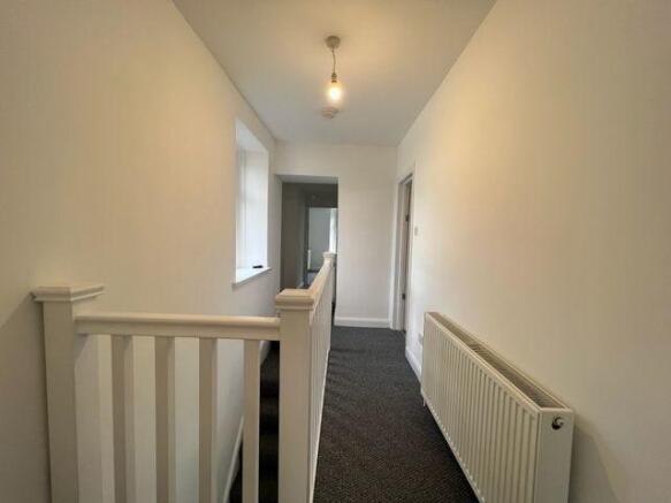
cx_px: 336
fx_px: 252
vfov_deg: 89.9
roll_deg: -1.7
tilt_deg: -3.5
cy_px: 252
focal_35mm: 13
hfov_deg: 106.2
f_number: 1.8
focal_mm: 1.57
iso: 100
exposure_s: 1/121
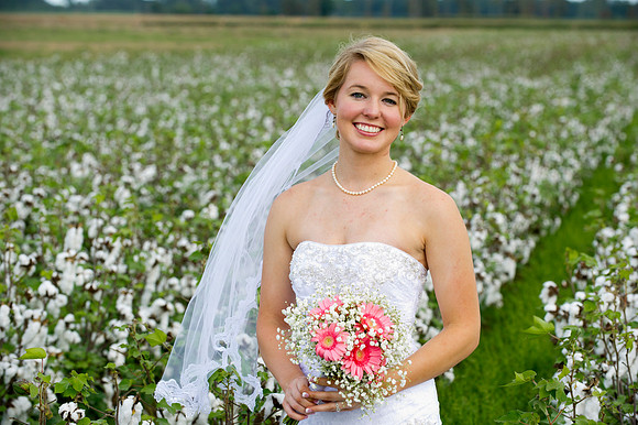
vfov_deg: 11.4
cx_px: 319
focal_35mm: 120
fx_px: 2125
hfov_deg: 17.1
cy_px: 212
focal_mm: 120
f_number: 5.6
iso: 200
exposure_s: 1/125
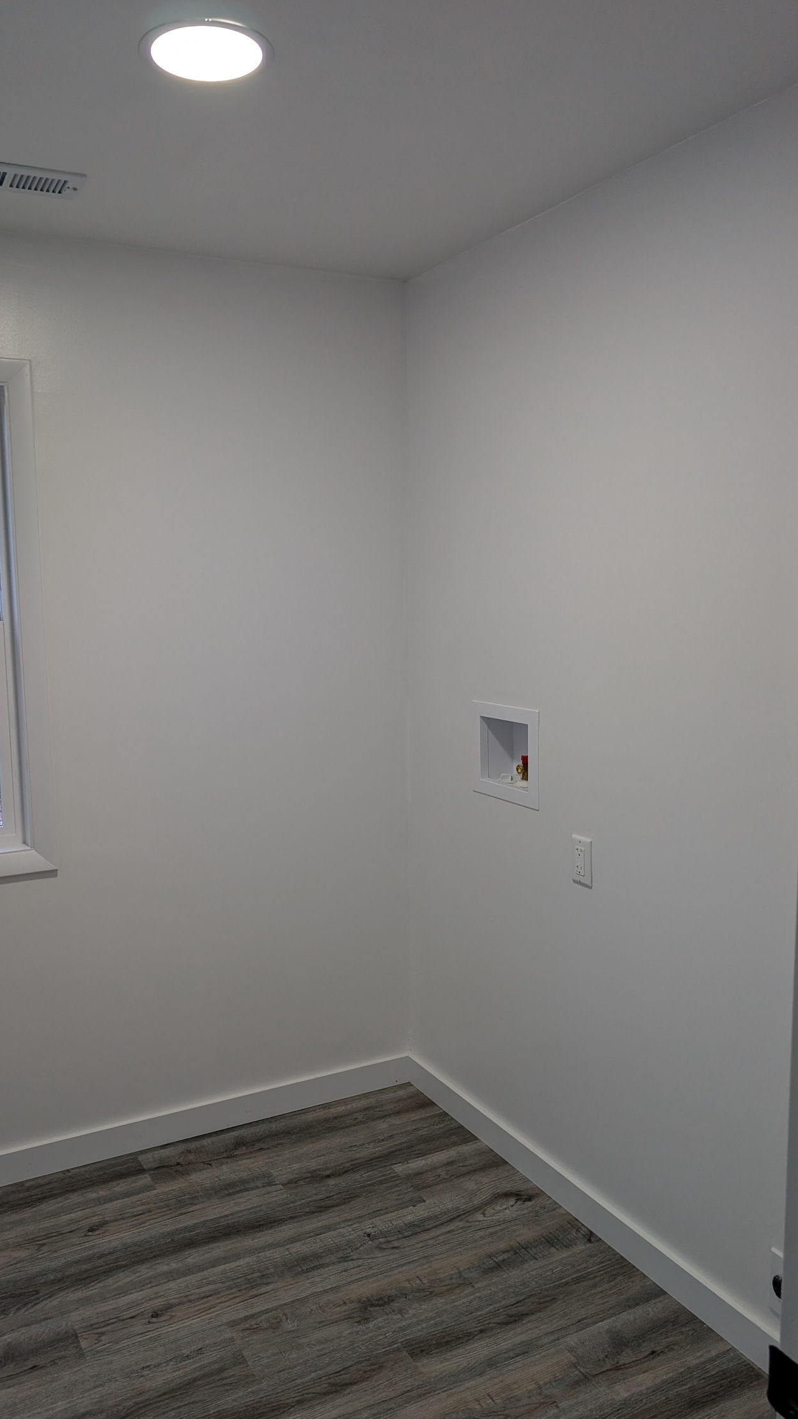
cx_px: 313
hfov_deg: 42.7
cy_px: 711
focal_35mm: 27
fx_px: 1015
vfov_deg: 69.9
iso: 24
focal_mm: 6.9
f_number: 1.68
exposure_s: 1/84.5
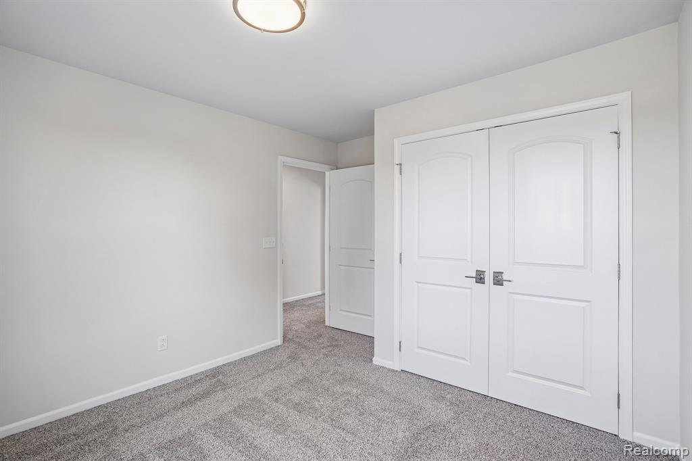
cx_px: 346
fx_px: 307
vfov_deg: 73.7
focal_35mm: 16
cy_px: 230
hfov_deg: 96.8
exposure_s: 1/40
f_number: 8
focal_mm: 16
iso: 400
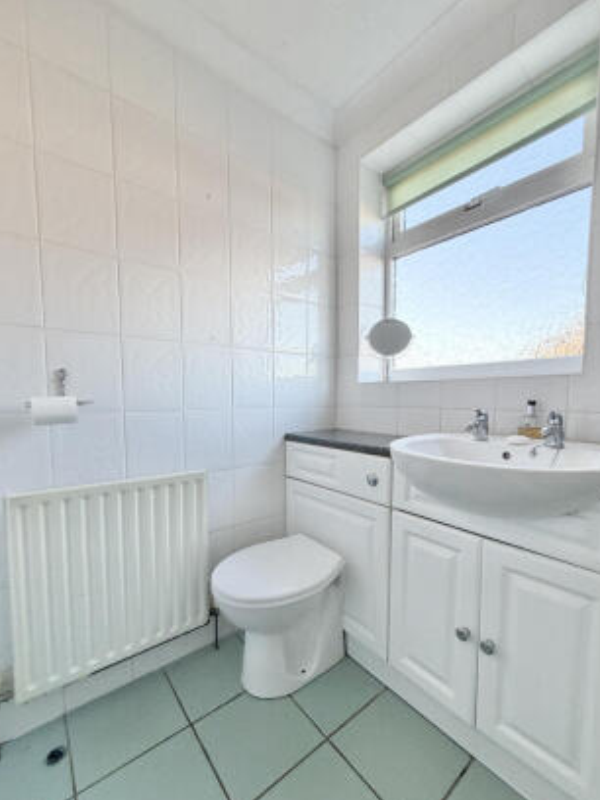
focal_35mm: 15
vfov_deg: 98.0
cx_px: 306
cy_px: 426
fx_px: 347
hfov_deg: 81.7
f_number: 2.2
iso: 160
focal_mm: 2.22
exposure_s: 1/121
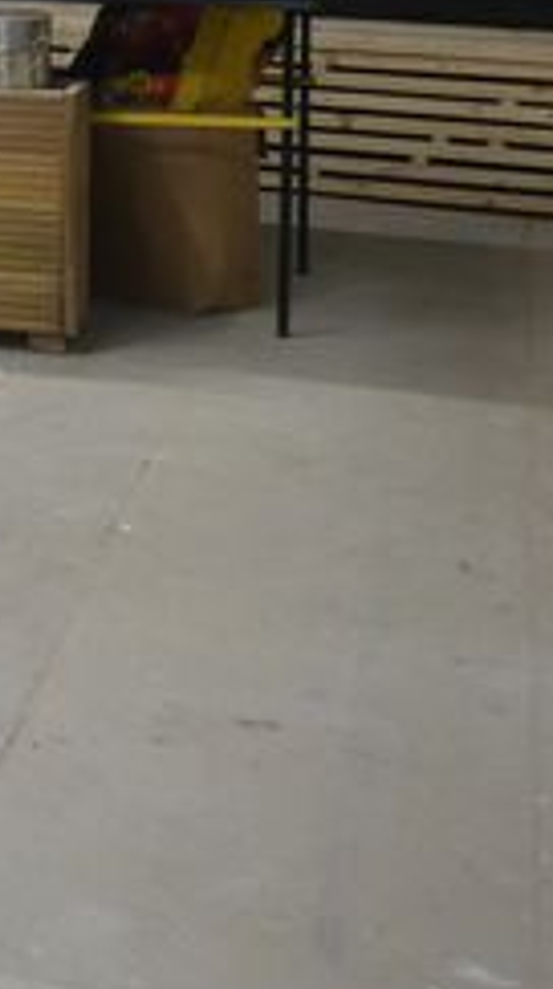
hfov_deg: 11.2
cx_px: -716
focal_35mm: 92
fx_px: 2407
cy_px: -61
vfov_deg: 22.1
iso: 200
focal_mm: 3.6
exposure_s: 1/60
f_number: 2.8
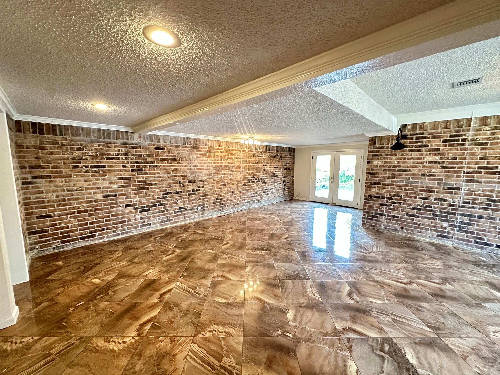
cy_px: 188
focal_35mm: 14
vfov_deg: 85.7
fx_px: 202
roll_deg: -0.7
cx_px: 250
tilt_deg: -6.6
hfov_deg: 102.1
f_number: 2.2
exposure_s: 1/60
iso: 800
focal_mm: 2.22
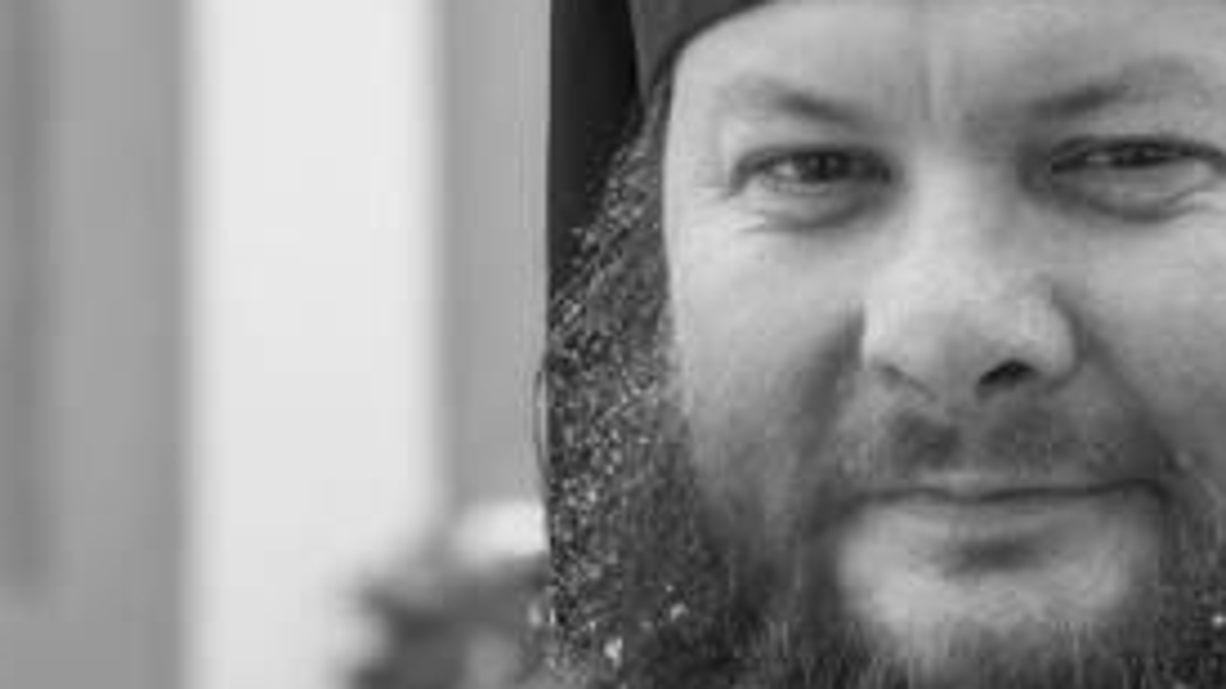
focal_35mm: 193
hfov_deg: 11.1
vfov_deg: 6.3
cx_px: 980
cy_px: 515
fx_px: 6273
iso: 200
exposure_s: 1/15
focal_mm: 70
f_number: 14
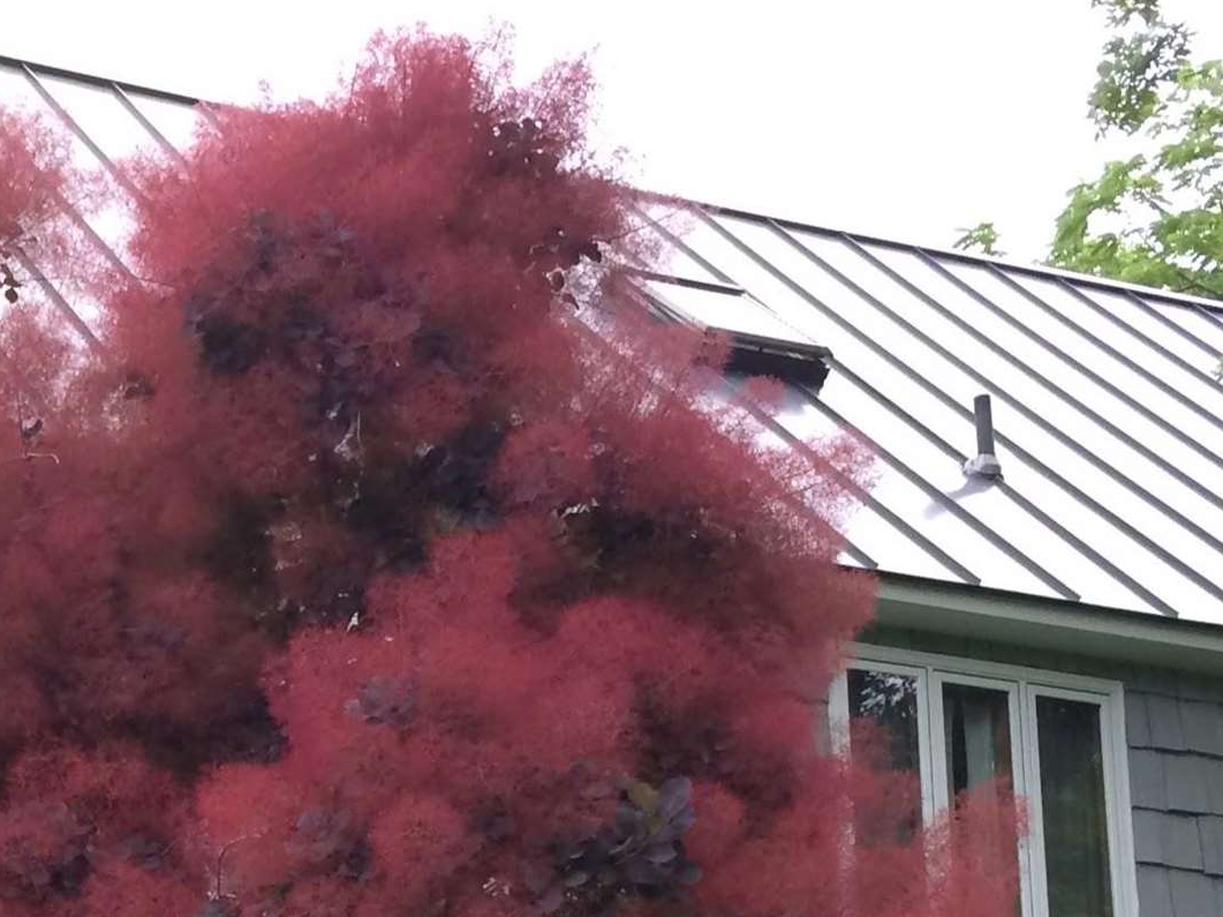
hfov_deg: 22.1
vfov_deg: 16.6
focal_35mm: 84
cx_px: -85
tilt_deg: +9.8
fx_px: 2967
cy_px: 1186
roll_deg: +0.6
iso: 40
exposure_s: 1/30
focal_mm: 4.15
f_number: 2.2
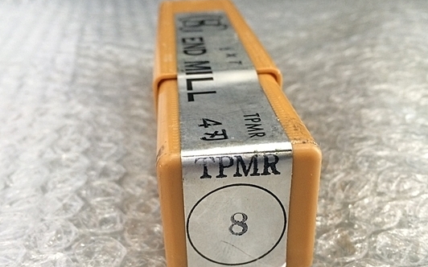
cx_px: 206
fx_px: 431
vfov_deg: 34.2
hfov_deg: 52.8
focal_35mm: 37
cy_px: 170
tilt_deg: -29.2
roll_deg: +3.0
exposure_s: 1/30
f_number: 2.2
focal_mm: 4.15
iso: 64
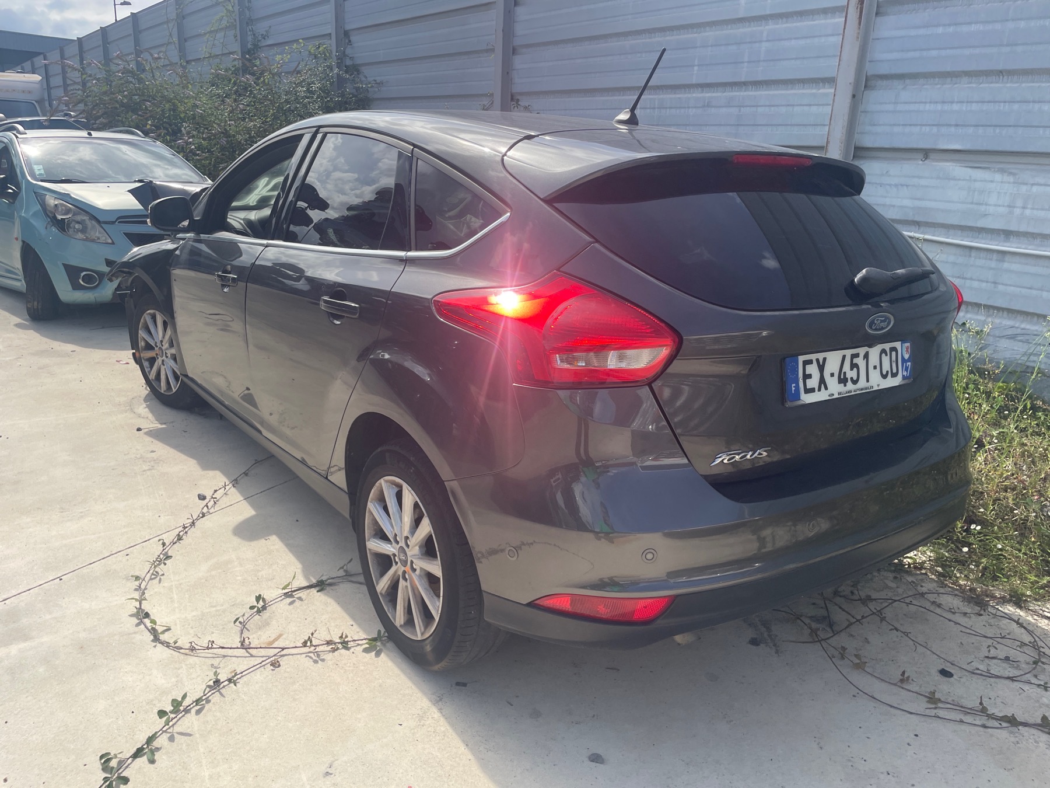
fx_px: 789
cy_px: 394
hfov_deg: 67.3
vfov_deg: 53.1
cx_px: 525
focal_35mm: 26
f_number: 1.6
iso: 32
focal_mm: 4.2
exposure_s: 1/2451
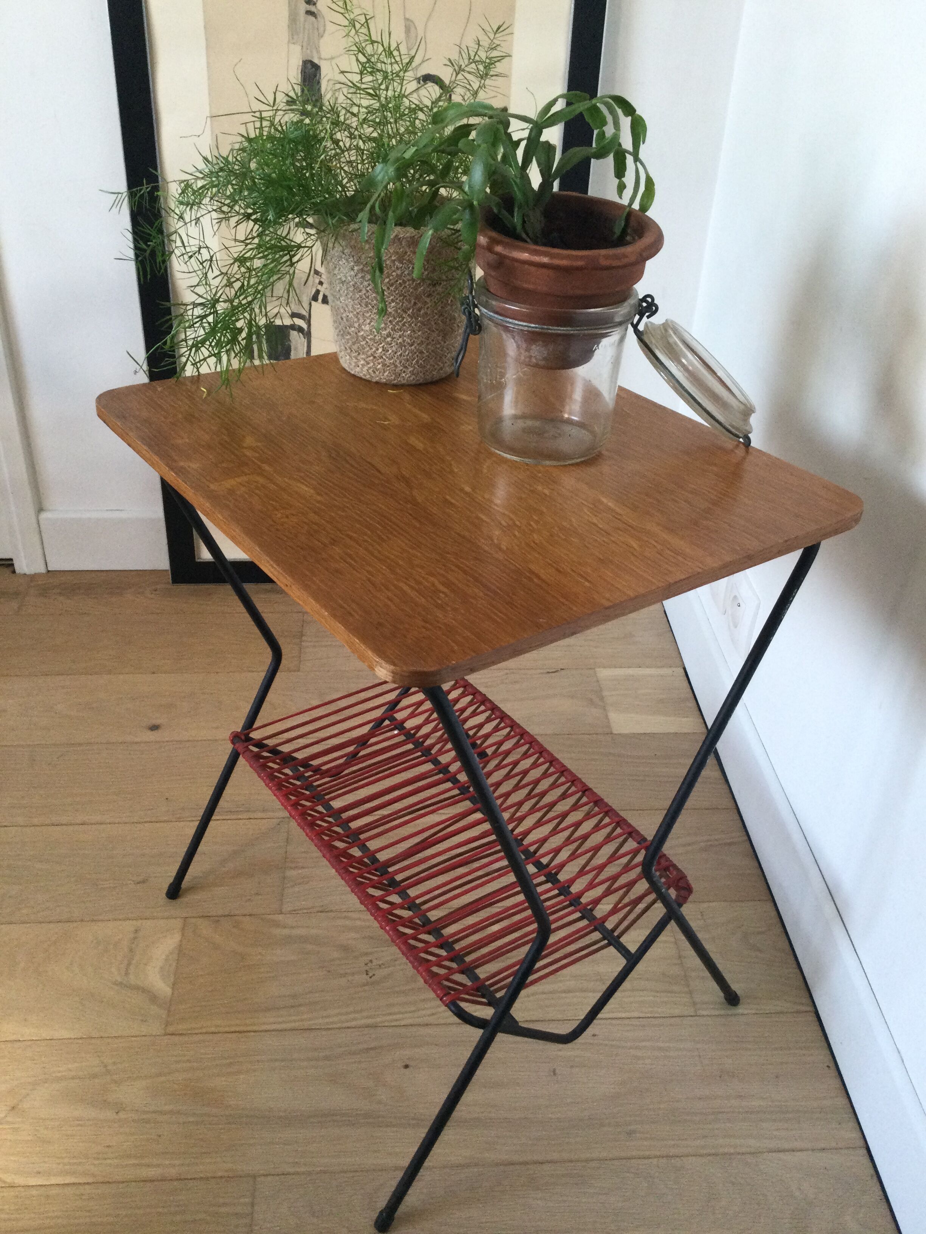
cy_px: 617
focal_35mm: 31
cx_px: 463
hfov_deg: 45.4
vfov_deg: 58.4
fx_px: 1106
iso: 50
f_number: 2.4
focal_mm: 3.3
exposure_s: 1/33
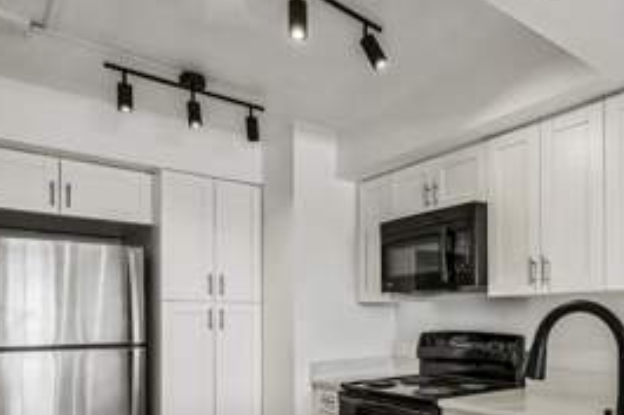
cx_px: 419
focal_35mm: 29
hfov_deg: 62.1
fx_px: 502
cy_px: 301
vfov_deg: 43.7
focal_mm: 16
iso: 1600
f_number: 8
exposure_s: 1/125
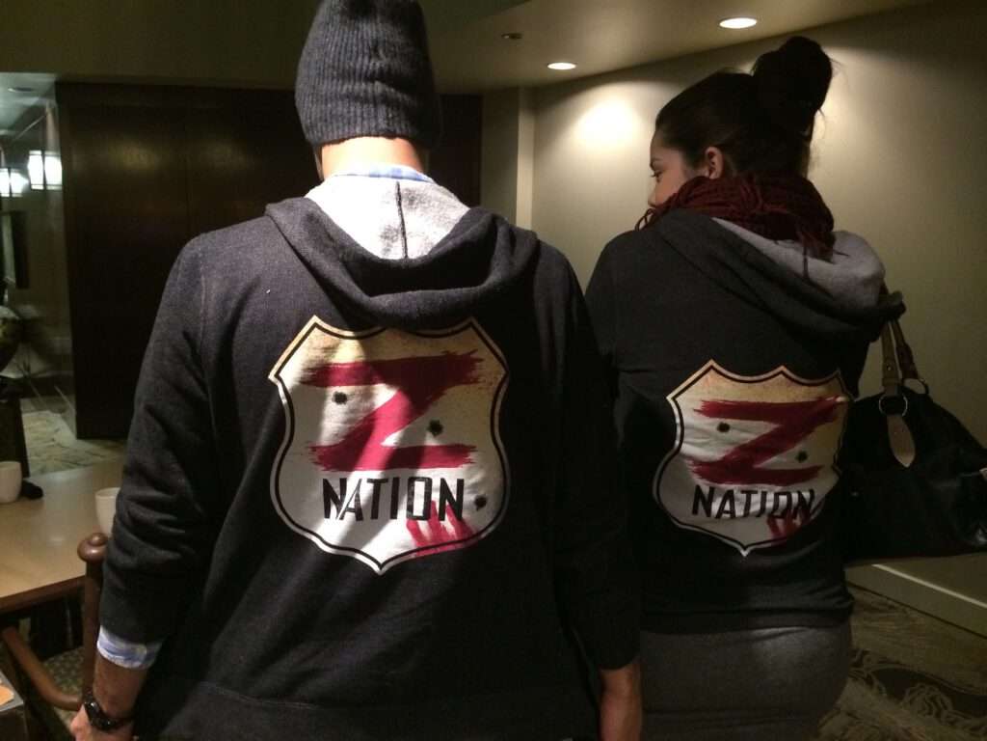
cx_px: 494
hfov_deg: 60.0
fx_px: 855
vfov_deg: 46.8
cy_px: 370
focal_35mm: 30
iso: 320
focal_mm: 4.12
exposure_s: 1/17
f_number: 2.2
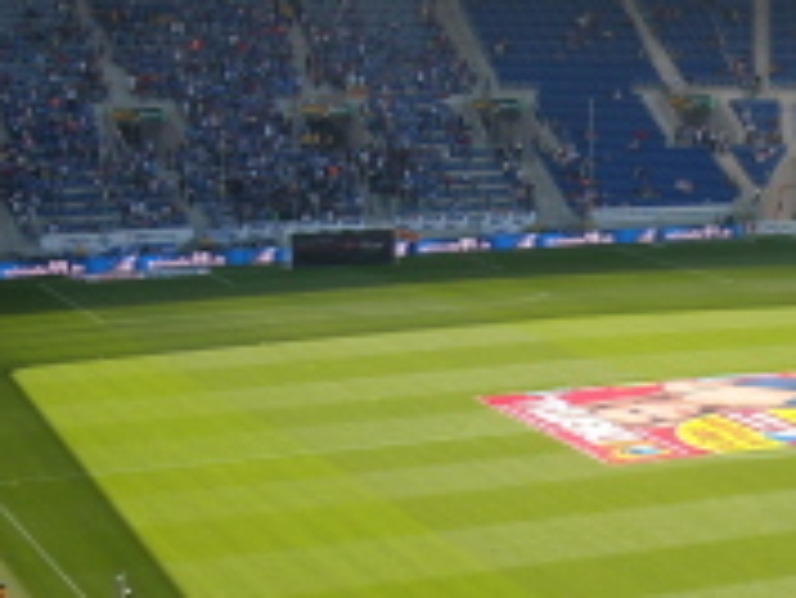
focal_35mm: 99
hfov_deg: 19.6
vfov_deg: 14.9
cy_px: 479
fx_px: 2278
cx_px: 634
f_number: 2.8
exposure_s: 1/478
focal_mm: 5.7
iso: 64
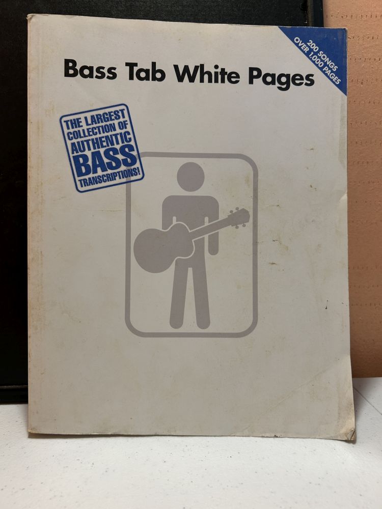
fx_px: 383
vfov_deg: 67.3
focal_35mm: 26
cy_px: 254
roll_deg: +0.3
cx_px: 191
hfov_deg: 53.1
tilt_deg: -7.2
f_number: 1.5
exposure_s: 1/60
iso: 80
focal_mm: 5.7
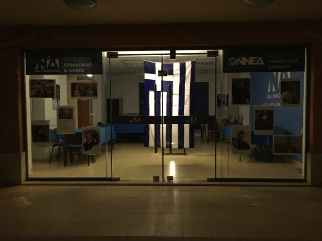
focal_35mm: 29
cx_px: 161
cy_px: 120
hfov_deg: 61.7
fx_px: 270
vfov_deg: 48.2
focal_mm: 4.15
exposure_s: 1/17
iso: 500
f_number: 2.2
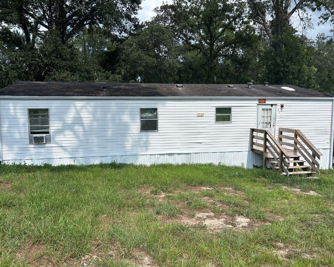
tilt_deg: -6.1
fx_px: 277
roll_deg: +0.4
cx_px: 164
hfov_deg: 62.2
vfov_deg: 51.5
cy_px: 132
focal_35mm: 28
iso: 50
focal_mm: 5.7
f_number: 1.5
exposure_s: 1/2994
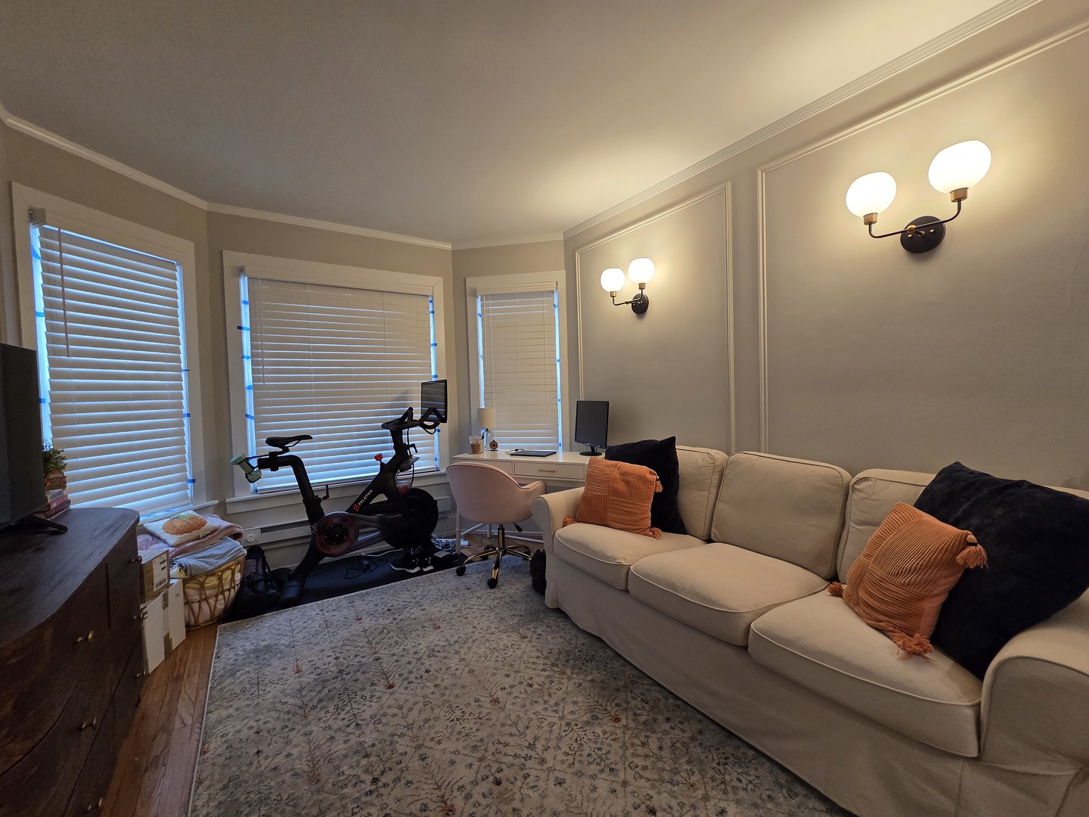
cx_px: 544
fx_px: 409
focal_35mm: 13
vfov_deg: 89.9
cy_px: 408
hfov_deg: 106.2
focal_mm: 2.2
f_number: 2.2
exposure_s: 1/120
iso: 200
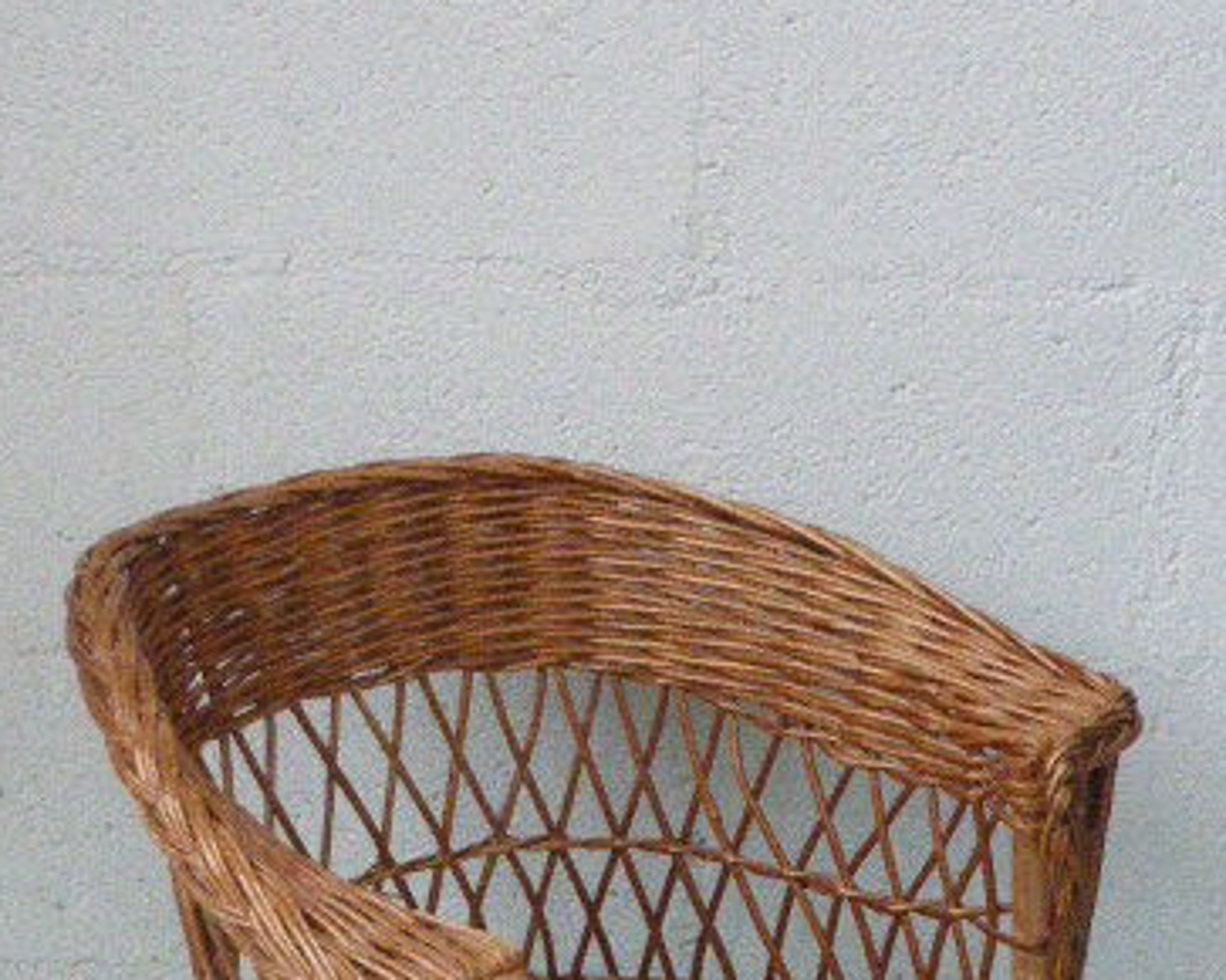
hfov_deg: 17.1
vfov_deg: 13.6
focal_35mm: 112
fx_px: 4062
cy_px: 960
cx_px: 473
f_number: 4.8
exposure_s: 1/40
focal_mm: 11
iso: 1600
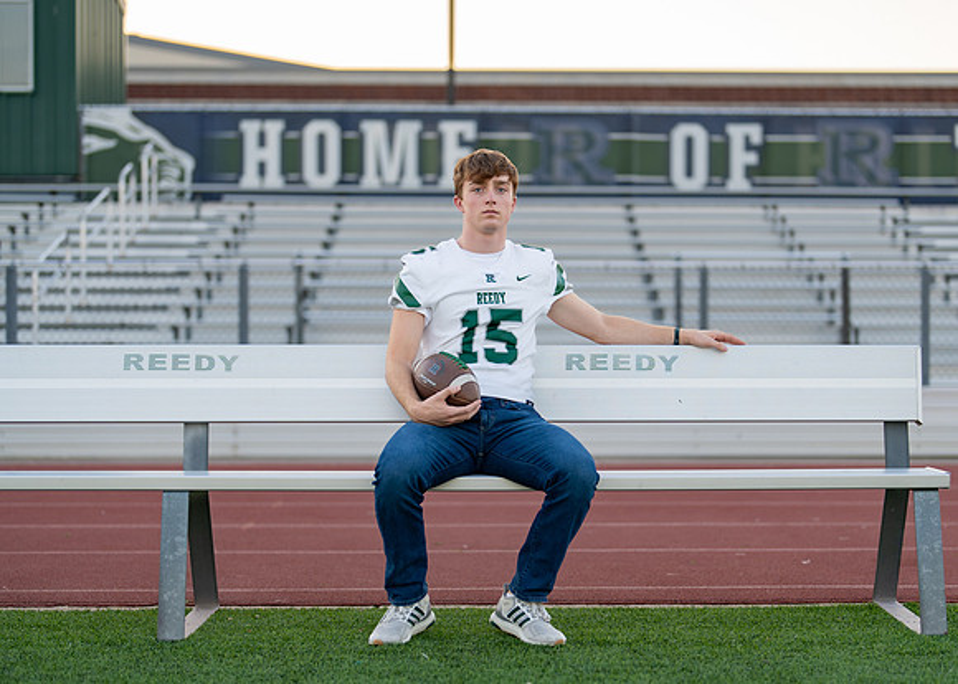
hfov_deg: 31.2
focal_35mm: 63
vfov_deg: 22.5
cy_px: 376
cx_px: 547
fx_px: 1716
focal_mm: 50
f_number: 1.2
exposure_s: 1/500
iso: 100
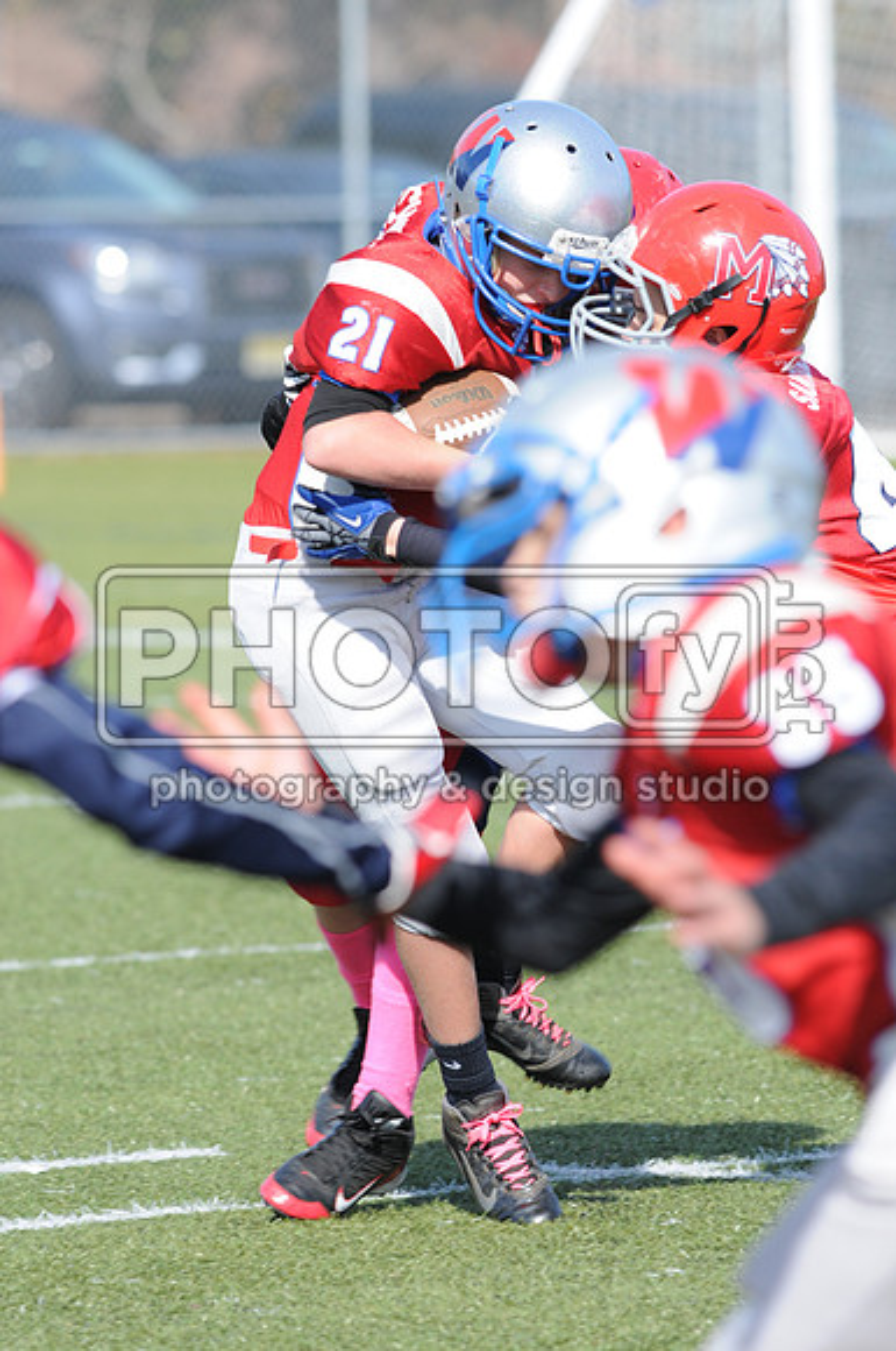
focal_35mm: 450
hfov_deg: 3.0
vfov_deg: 4.6
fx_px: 16849
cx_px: 448
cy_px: 676
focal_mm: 300
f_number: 6.3
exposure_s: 1/500
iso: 200
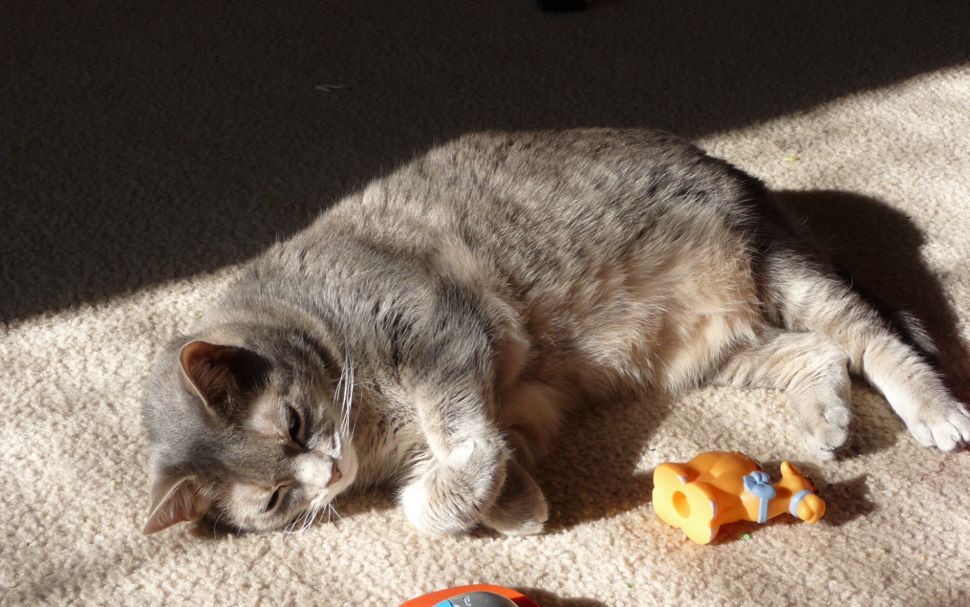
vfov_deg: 21.0
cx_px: 482
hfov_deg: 33.0
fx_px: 1639
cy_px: 274
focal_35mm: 62
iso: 100
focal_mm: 9.8
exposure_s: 1/125
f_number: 4.4
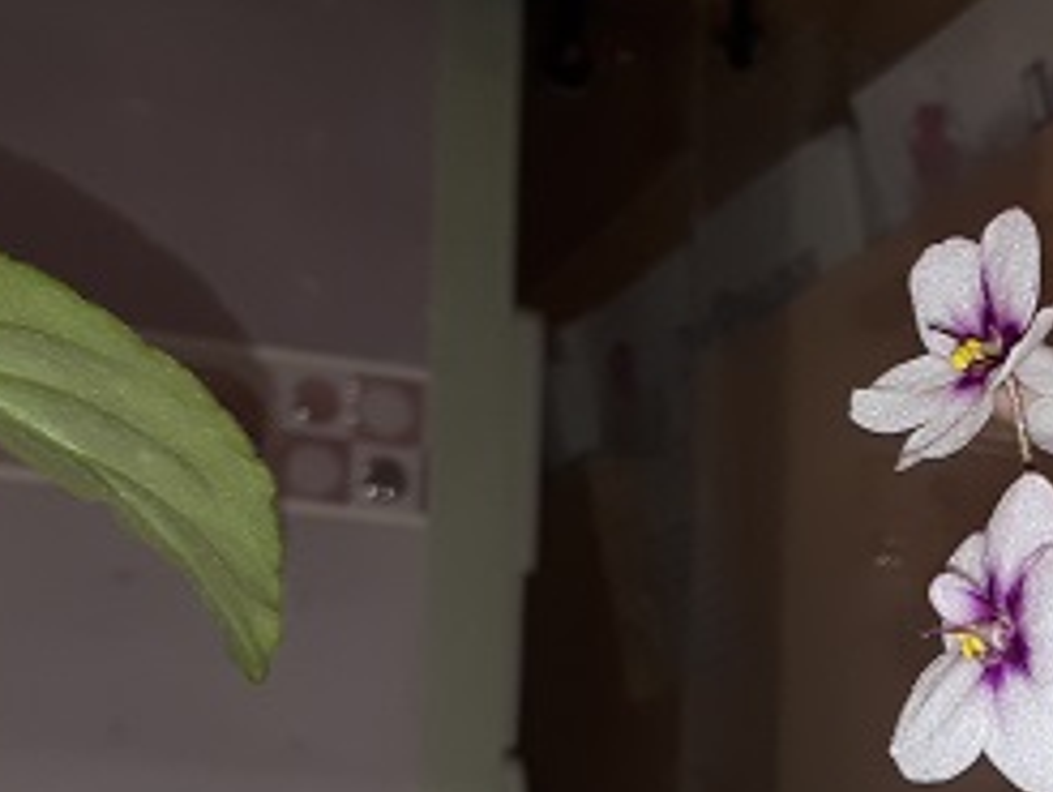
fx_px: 2619
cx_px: 1203
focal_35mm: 86
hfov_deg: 21.4
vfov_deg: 16.5
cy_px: 946
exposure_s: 1/100
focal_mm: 3.6
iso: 50
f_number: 1.9
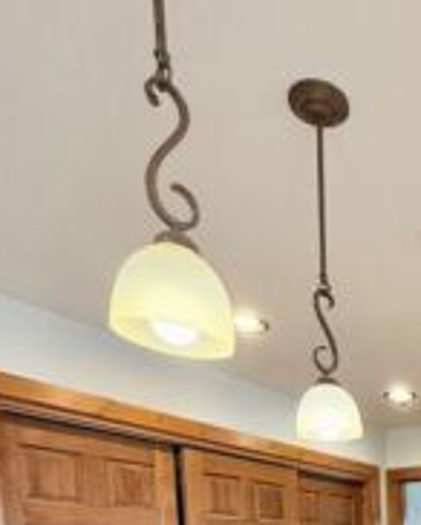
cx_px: 490
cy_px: 630
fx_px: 622
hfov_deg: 31.9
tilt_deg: -4.3
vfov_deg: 35.8
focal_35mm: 40
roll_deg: +0.7
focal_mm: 2.22
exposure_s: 1/120
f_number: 2.2
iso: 320
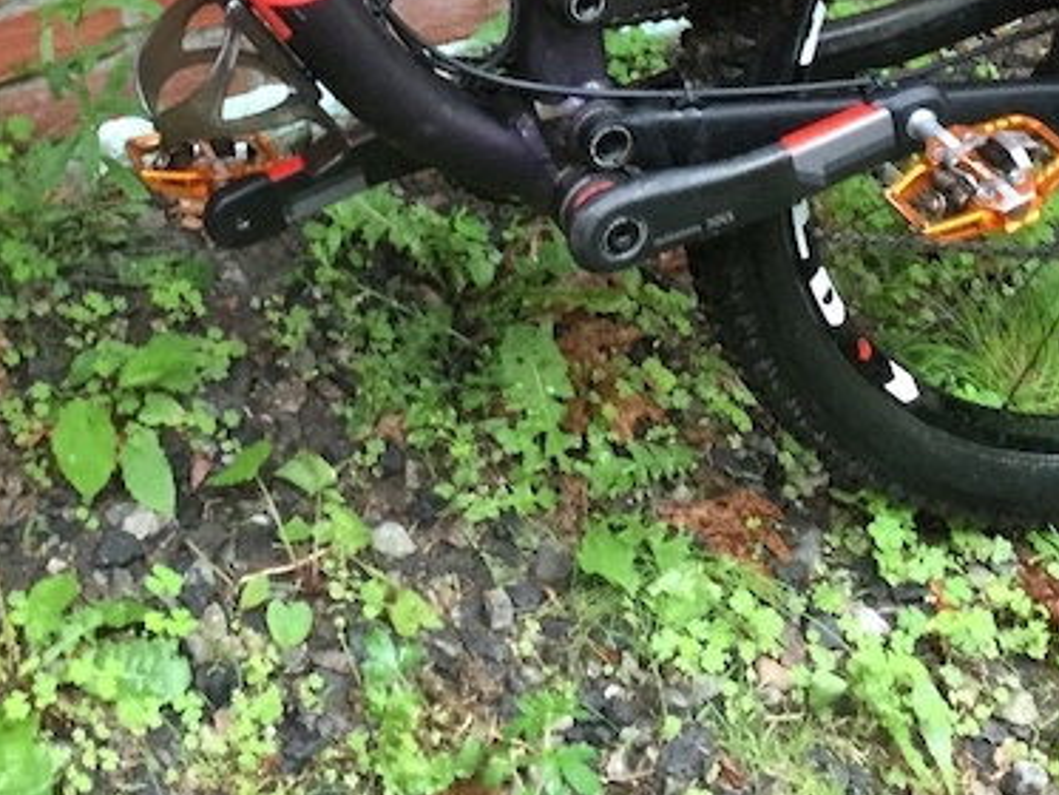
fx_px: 2601
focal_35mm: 85
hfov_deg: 22.6
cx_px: 179
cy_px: -136
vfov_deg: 16.7
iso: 100
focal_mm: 3.3
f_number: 2.4
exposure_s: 1/30
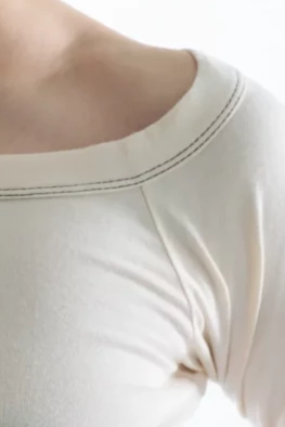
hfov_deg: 4.8
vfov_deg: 7.2
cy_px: 9
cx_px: -159
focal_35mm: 284
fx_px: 3369
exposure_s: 1/200
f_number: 5.6
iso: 1250
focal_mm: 70
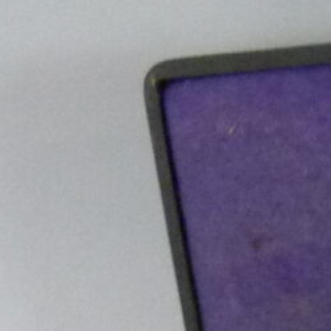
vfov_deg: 9.2
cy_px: 622
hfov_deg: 8.9
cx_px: 752
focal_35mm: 180
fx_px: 1947
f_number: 2.8
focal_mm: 4.5
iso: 400
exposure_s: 1/50
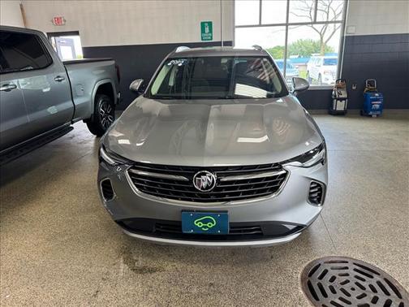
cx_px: 204
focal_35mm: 24
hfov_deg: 71.6
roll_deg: +1.7
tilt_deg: -17.2
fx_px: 284
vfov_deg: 56.8
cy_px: 154
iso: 125
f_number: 1.78
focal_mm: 6.76
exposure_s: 1/120
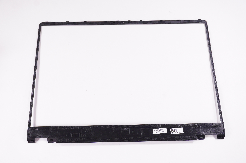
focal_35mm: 39
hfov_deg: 49.6
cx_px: 123
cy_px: 82
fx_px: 266
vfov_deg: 34.1
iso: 500
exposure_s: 1/160
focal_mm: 26
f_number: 6.3
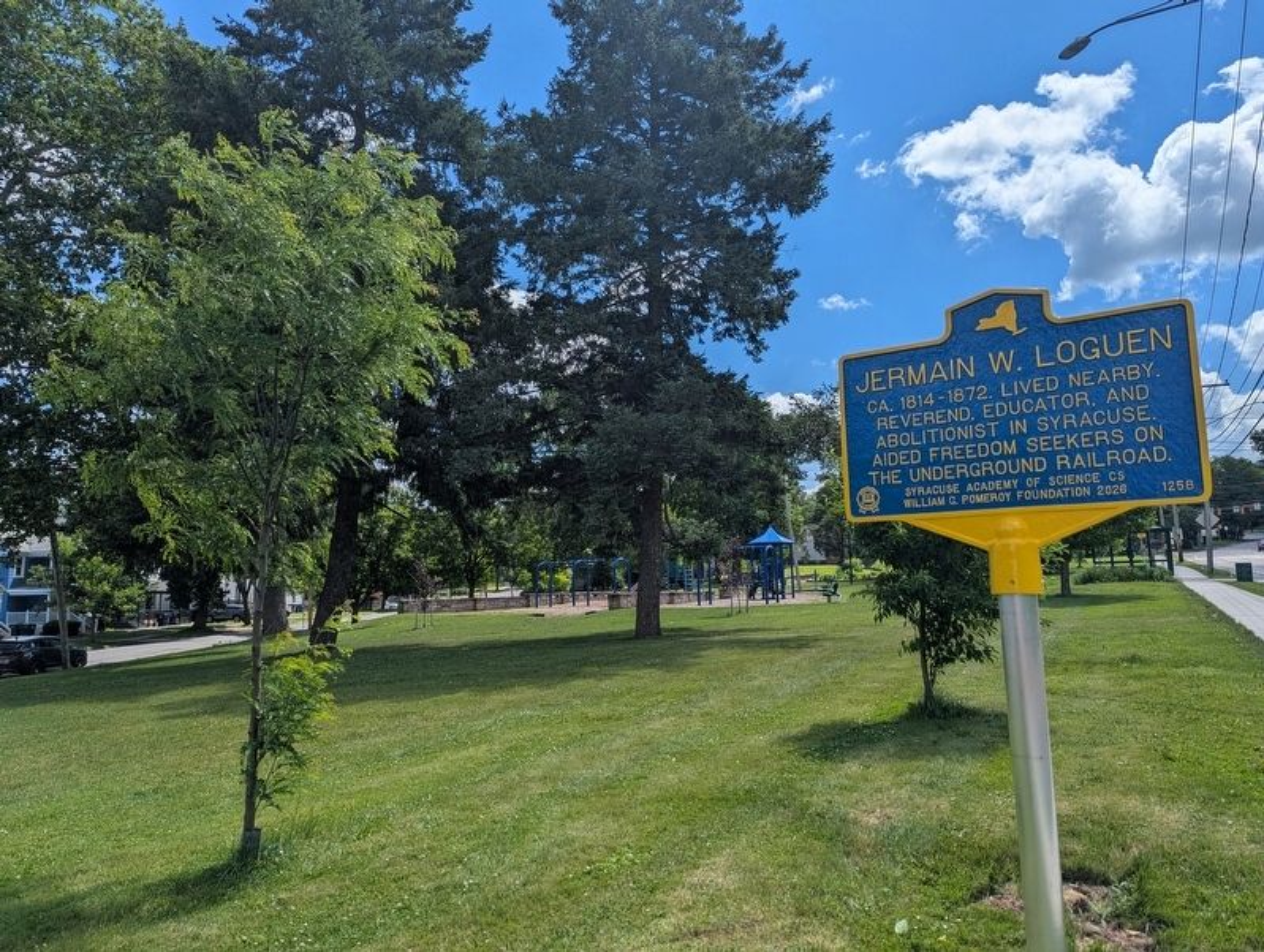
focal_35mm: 24
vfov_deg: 57.0
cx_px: 632
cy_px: 476
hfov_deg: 71.5
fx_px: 878
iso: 46
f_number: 1.85
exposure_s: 1/3333
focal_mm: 6.81
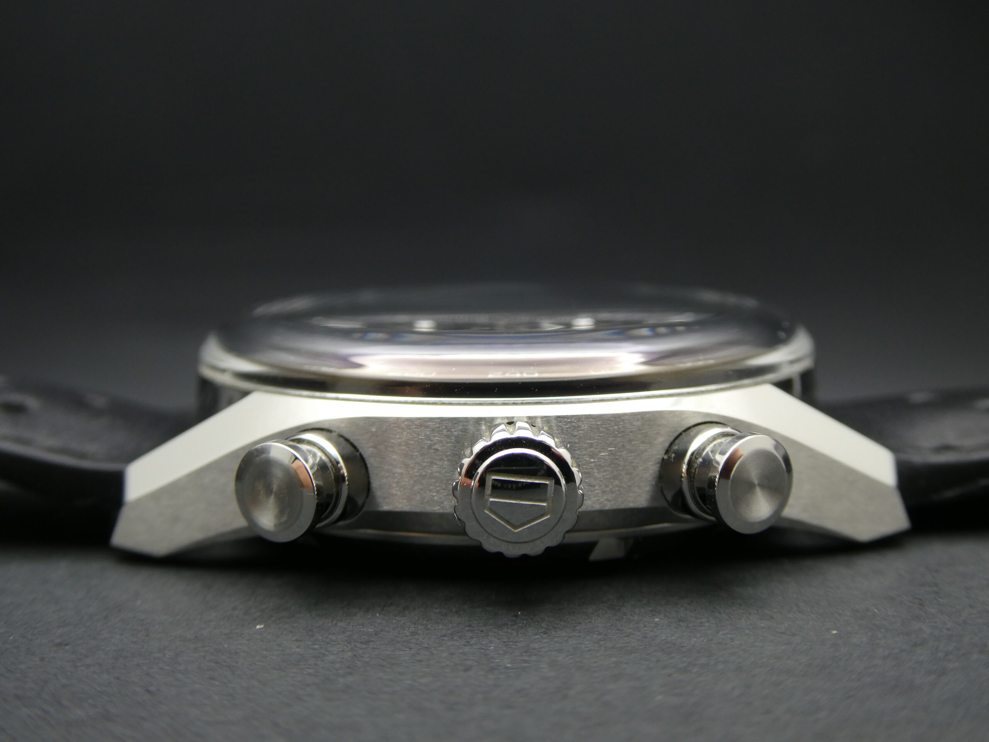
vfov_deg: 29.1
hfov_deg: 38.2
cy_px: 371
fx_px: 1429
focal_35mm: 50
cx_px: 494
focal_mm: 9
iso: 160
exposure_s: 1/80
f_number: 4.1
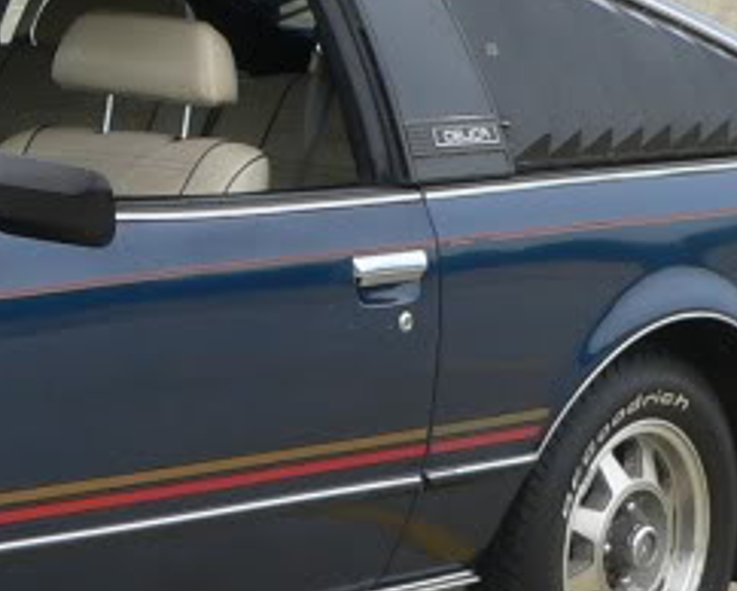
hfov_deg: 9.3
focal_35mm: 202
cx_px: -402
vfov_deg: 7.7
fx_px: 4410
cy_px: 402
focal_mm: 8.1
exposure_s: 1/125
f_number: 3.7
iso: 80
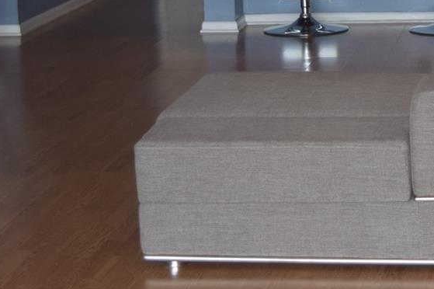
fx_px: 1759
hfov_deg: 14.0
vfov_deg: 9.3
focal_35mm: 146
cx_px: 352
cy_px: -23
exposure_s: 1/60
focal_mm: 34
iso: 400
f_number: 4.5
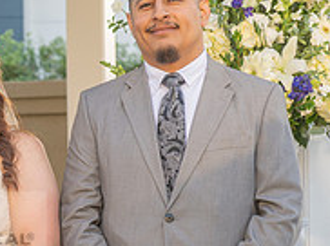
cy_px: 252
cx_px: -130
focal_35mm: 200
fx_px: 1904
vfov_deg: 7.4
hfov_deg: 9.7
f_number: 5
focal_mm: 62
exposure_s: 1/160
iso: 200
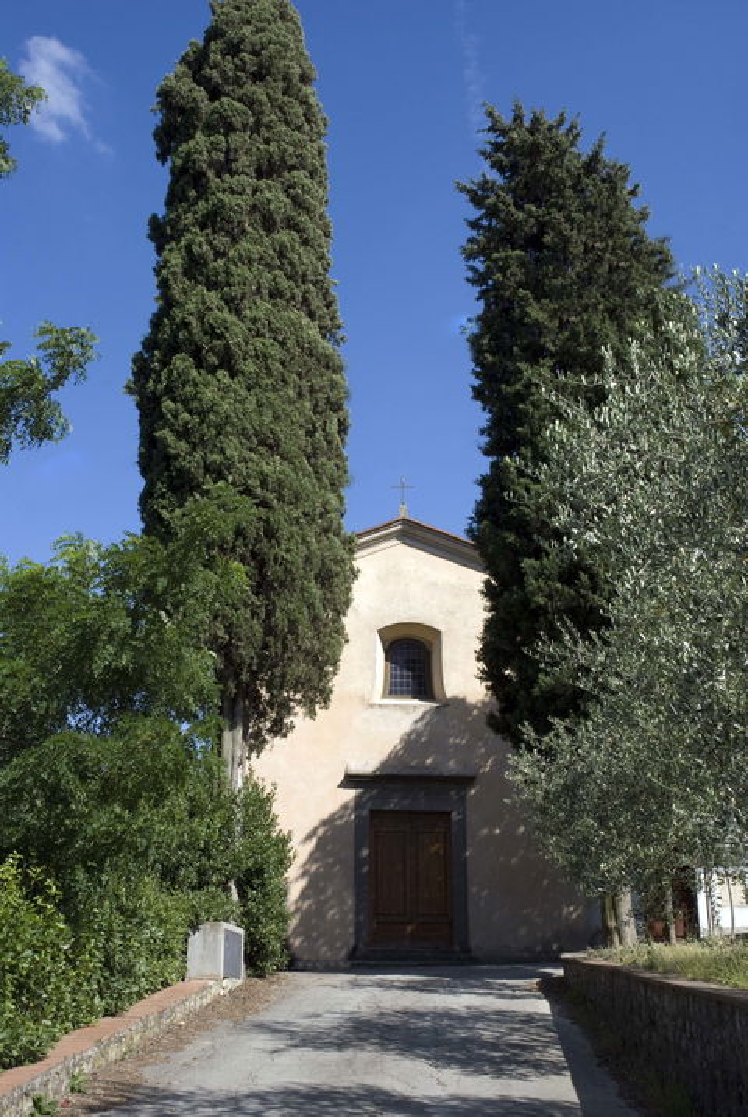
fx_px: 1259
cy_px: 558
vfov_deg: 47.9
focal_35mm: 40
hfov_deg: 33.1
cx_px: 374
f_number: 16
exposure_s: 1/100
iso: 200
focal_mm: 27
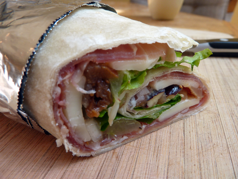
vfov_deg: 54.9
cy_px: 90
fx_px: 172
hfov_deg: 69.4
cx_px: 119
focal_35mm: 25
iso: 80
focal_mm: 4.1
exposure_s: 1/30
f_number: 3.3
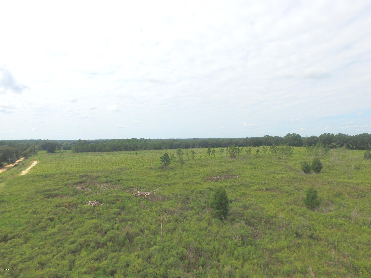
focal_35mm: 20
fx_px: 214
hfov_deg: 81.7
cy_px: 139
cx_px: 186
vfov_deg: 66.0
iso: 100
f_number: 2.8
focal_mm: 3.61
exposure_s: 1/2141
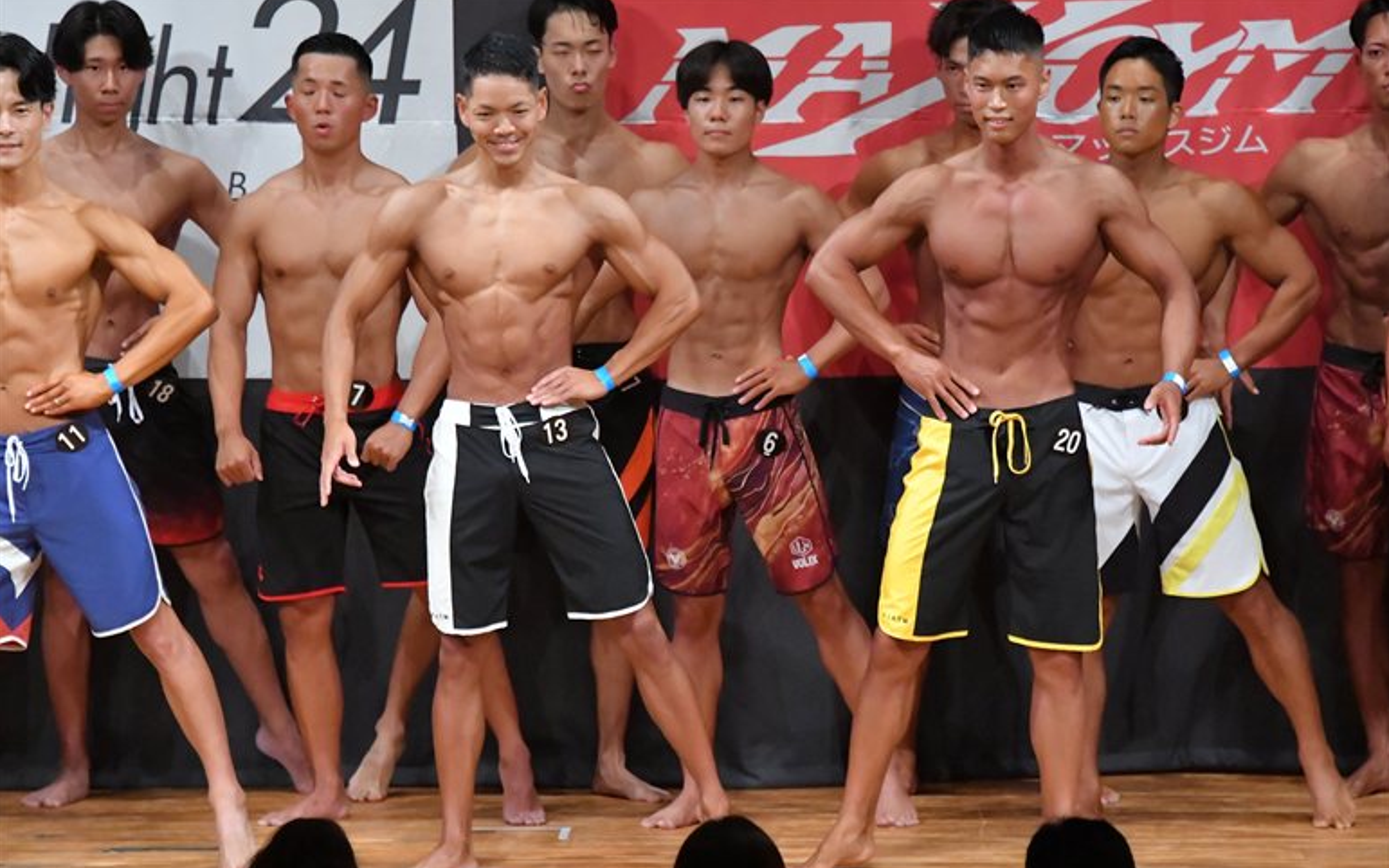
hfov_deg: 7.2
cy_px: 456
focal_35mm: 292
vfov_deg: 4.5
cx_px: 696
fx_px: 11054
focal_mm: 190
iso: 10000
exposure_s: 1/400
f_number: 5.6
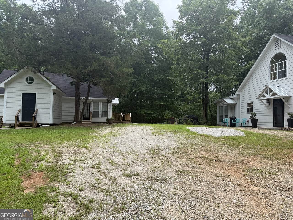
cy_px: 110
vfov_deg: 56.8
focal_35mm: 24
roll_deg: -0.6
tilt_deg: +2.2
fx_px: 203
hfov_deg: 71.6
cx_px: 146
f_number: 1.78
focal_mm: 6.76
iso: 80
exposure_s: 1/2110
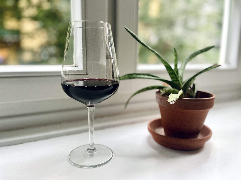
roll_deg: -0.5
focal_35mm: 26
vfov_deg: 53.1
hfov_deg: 67.3
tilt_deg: -10.6
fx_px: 181
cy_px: 90
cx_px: 120
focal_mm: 5.1
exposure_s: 1/60
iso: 320
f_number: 1.6
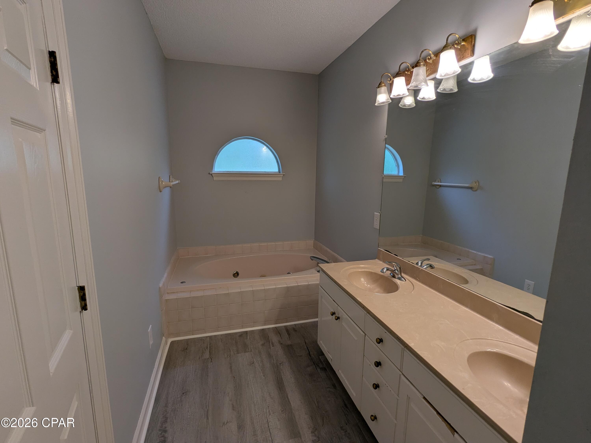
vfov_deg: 78.1
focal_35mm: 16
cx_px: 296
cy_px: 222
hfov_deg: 94.5
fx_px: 273
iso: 47
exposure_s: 1/60
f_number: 2.2
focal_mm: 2.35
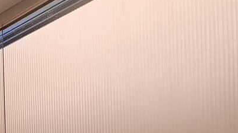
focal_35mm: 38
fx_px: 240
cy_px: 249
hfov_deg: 46.0
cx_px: 10
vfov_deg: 20.3
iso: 50
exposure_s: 1/172
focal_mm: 2.2
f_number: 2.2
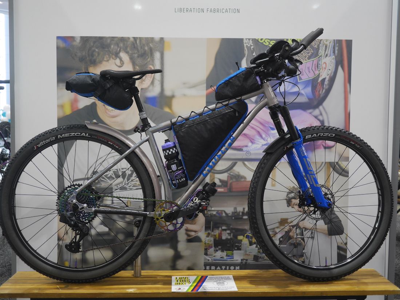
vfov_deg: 36.0
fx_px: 462
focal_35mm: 40
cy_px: 150
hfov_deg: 46.8
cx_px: 200
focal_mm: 20
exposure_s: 1/60
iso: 320
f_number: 1.7
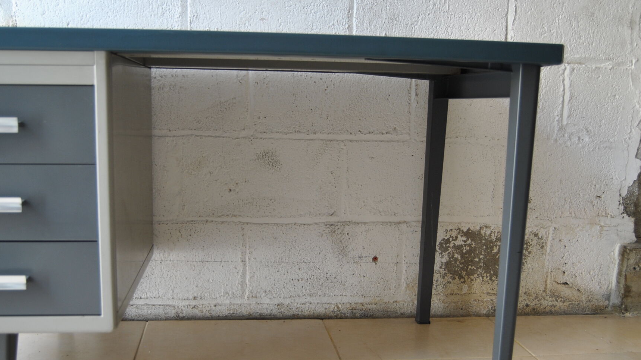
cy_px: 224
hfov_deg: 51.6
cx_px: 295
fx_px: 663
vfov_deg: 30.3
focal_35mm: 39
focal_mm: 22
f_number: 3.5
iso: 200
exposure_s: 1/50
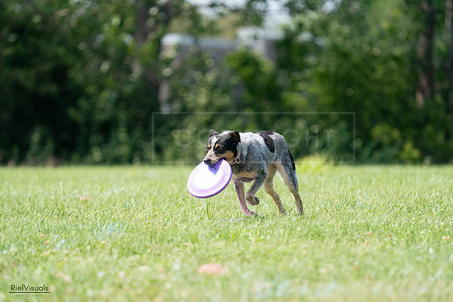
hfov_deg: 5.3
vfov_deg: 3.5
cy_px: 151
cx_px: 226
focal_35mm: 388
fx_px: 4883
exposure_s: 1/4000
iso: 2000
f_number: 6.3
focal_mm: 388
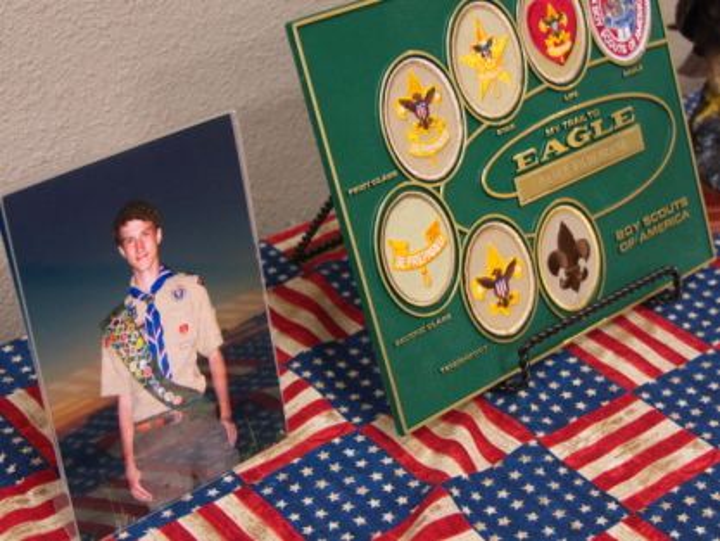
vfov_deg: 22.9
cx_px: 360
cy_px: 270
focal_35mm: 64
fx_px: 1332
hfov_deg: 30.3
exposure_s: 1/60
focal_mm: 32
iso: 2500
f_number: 4.4
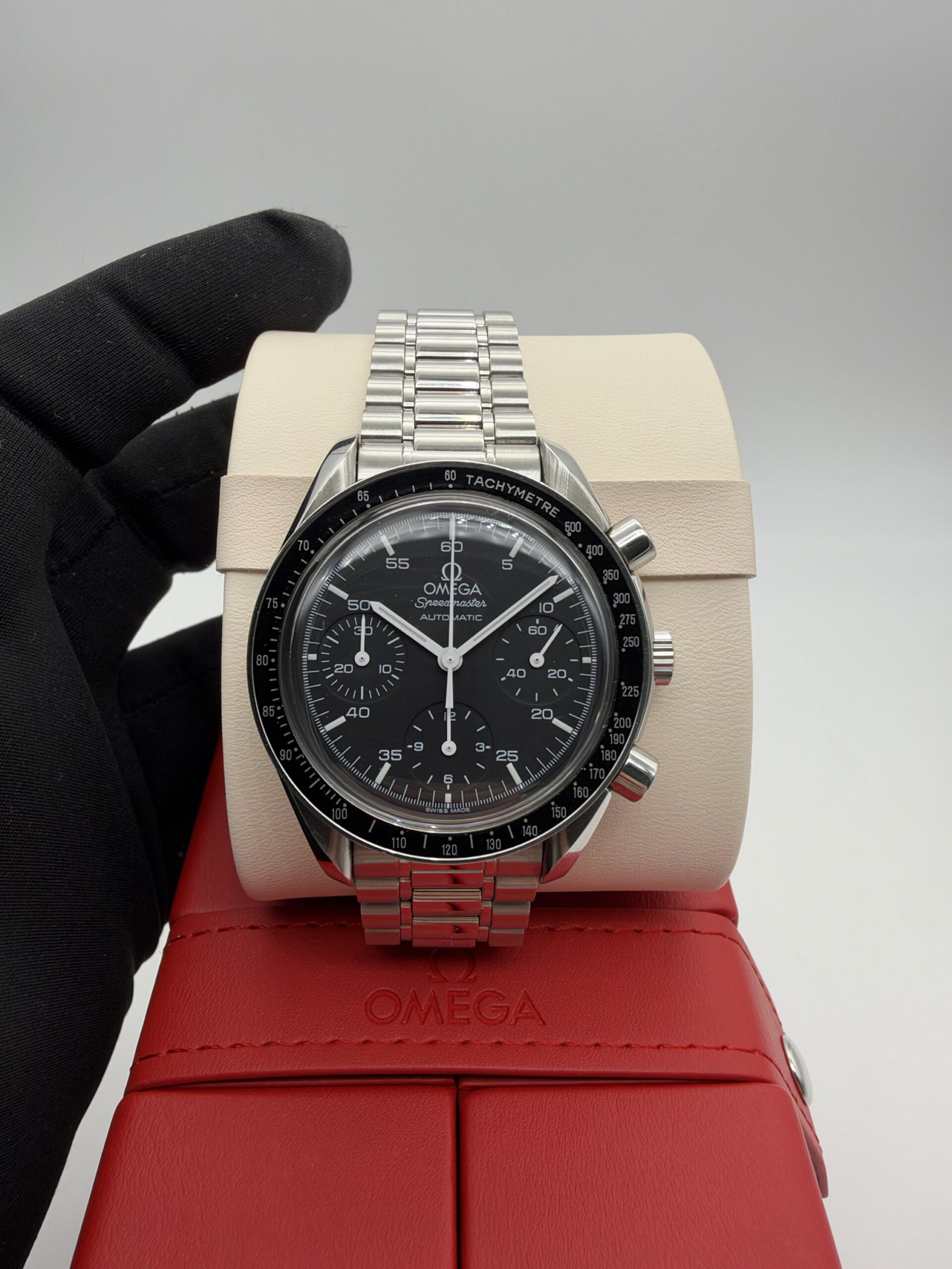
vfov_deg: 69.4
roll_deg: -0.7
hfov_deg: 54.9
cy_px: 634
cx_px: 476
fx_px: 917
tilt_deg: -34.5
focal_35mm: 25
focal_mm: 2.22
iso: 40
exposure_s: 1/199
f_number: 2.2
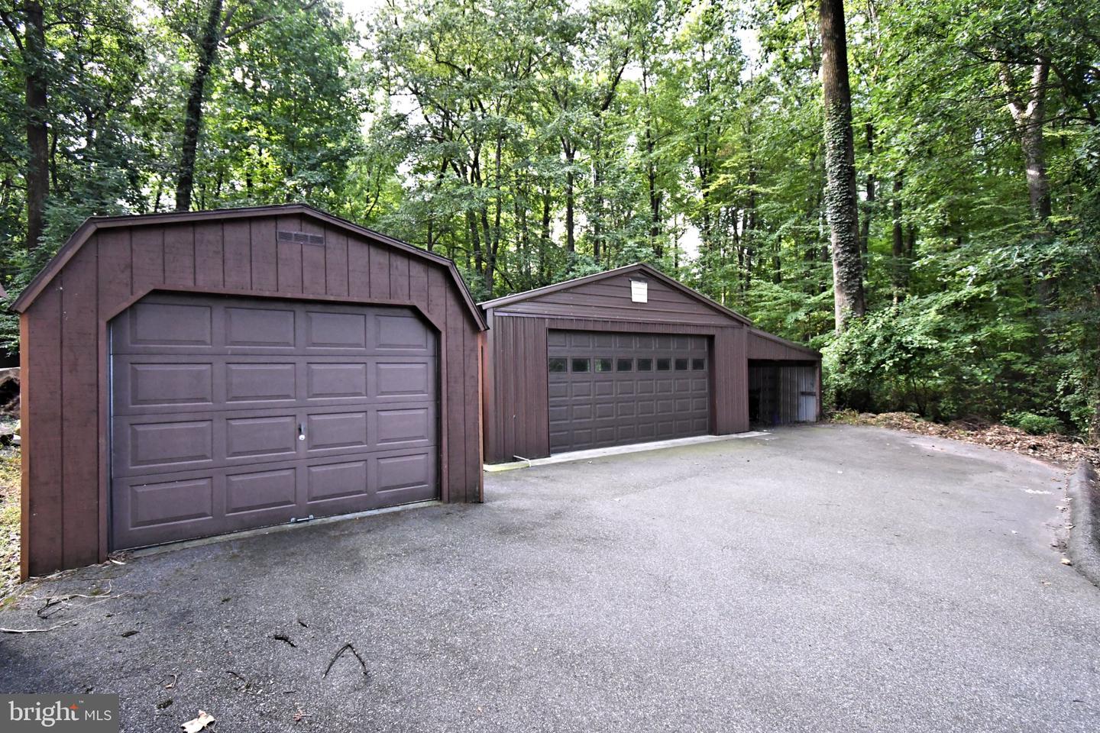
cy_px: 366
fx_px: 489
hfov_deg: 96.7
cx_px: 550
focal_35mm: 16
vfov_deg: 73.7
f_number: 4.8
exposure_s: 1/800
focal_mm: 11
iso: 2500
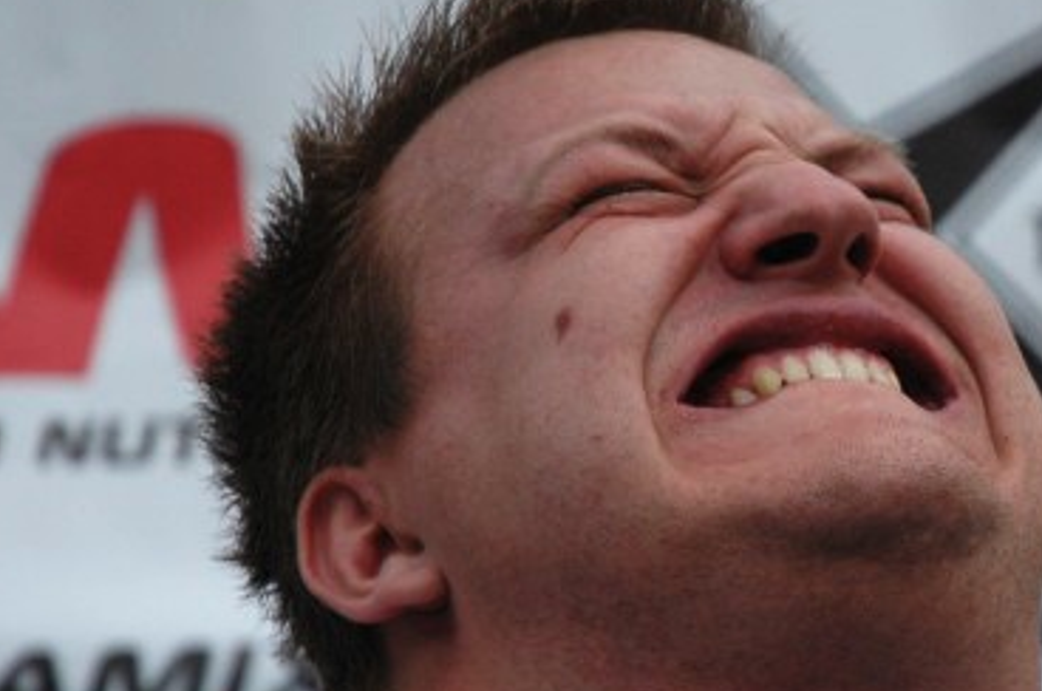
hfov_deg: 10.1
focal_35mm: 202
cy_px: 486
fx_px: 5837
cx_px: 1104
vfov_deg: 6.8
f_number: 6.3
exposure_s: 1/2000
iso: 500
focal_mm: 62
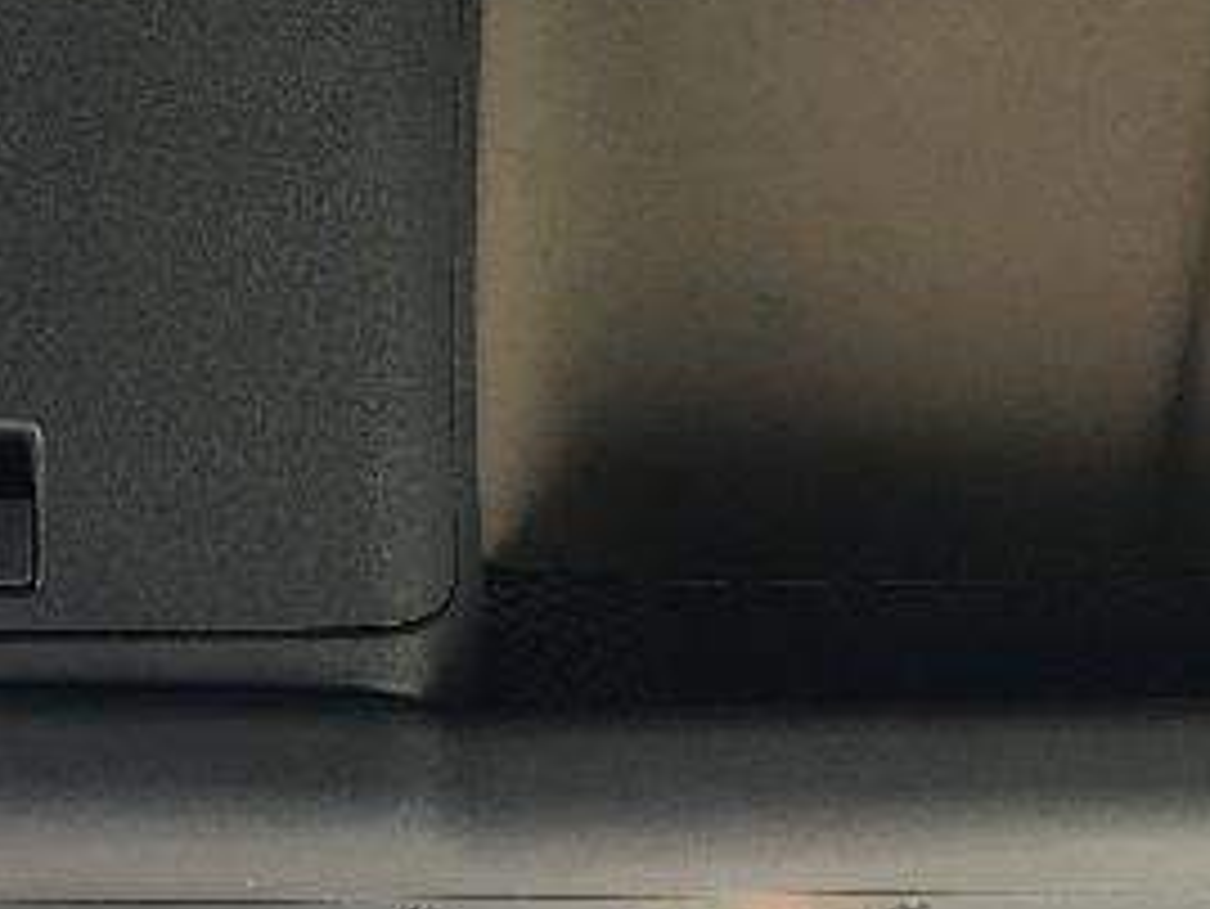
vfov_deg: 21.2
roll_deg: +0.6
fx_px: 2413
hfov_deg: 26.4
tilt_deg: +27.7
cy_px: 652
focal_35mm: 69
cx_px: -40
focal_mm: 4.15
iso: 32
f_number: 2.2
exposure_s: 1/15
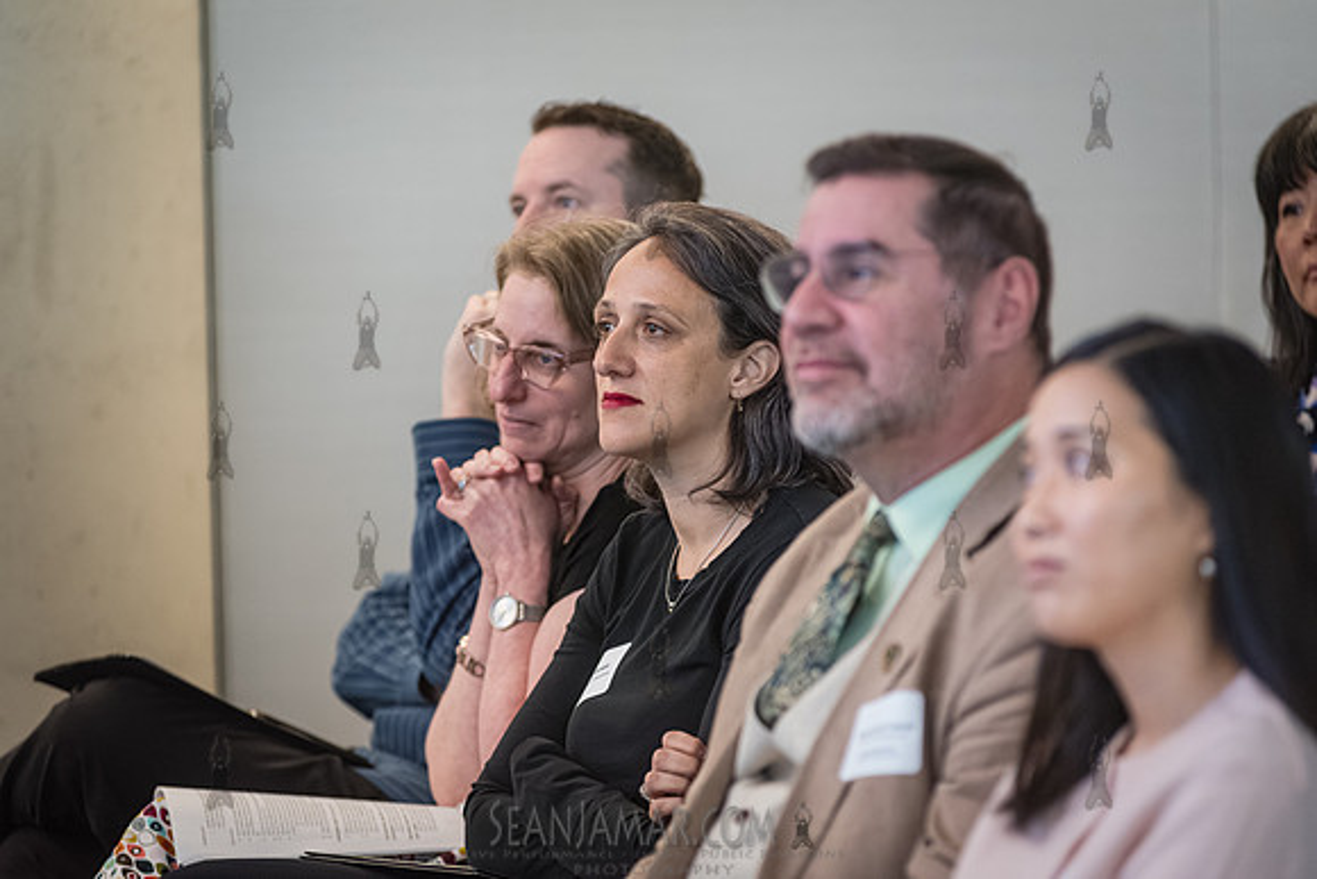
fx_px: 6220
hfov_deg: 12.1
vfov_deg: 8.1
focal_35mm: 170
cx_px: 658
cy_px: 440
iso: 4000
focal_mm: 170
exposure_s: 1/250
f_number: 3.5
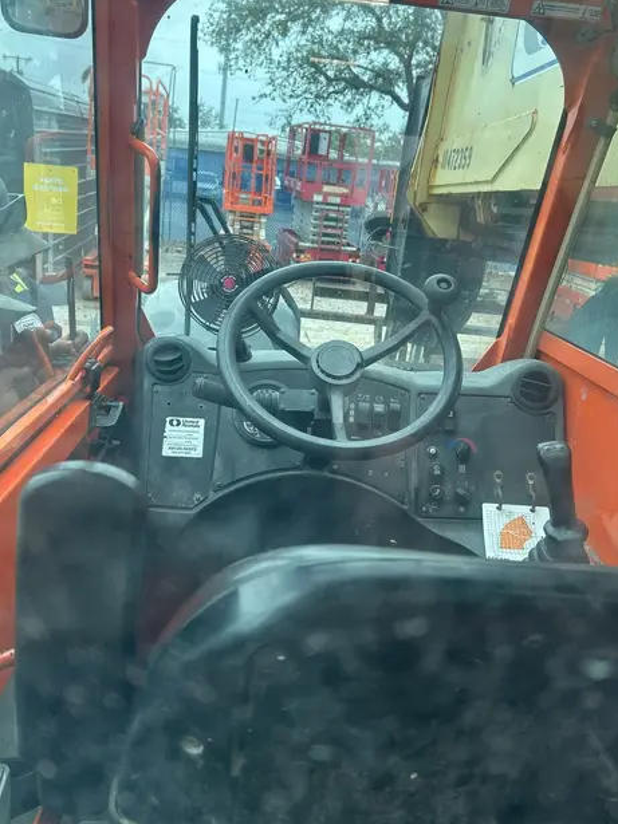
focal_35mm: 31
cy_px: 372
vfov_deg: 58.3
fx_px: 738
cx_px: 304
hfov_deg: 45.4
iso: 40
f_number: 1.5
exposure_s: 1/190
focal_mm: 5.7
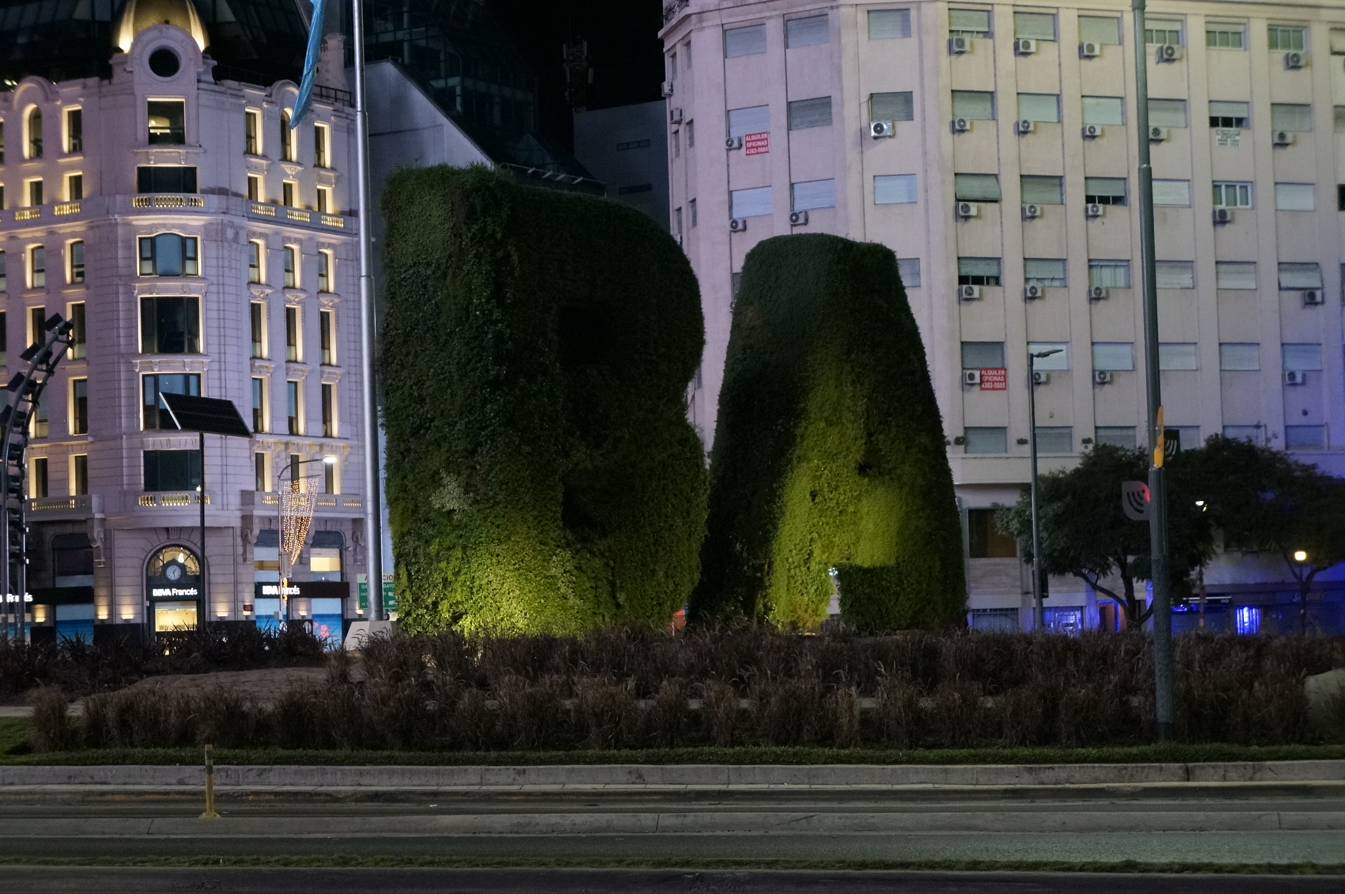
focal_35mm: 82
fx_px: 3079
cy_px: 447
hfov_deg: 24.6
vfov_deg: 16.5
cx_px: 672
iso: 6400
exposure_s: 1/125
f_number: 5.6
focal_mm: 55
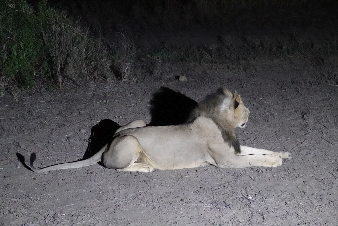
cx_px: 169
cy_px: 113
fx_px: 723
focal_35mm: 77
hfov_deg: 26.3
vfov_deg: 17.7
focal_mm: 28.07
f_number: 3.5
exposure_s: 1/8
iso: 6400
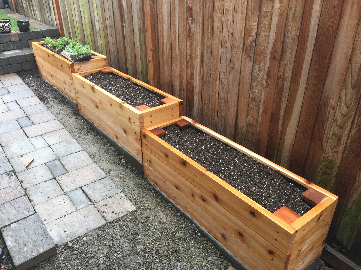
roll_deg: +2.4
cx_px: 180
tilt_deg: -26.9
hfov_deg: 61.7
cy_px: 135
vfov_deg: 48.2
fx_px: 302
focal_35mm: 29
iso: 32
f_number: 2.2
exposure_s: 1/40
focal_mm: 4.15
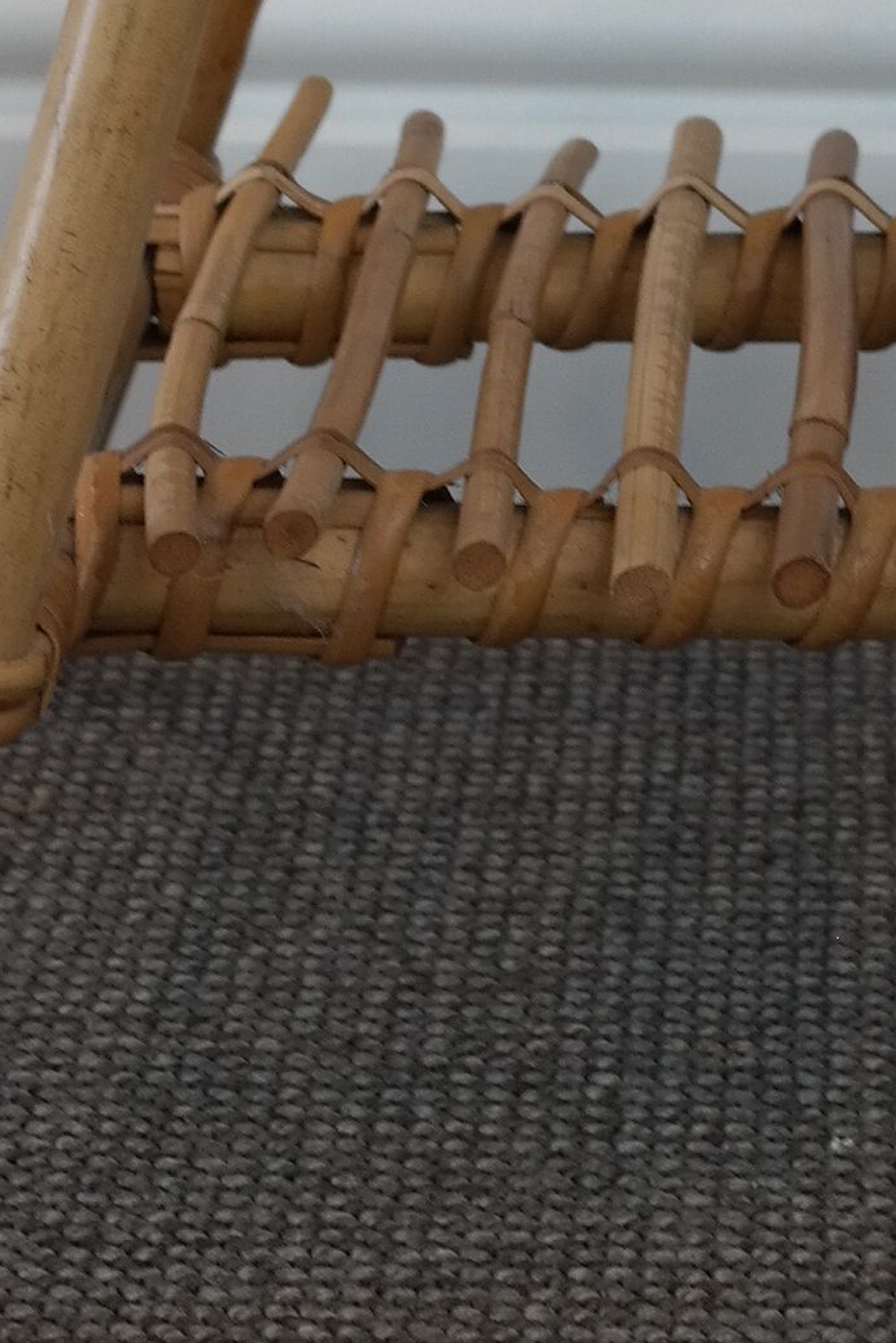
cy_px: -506
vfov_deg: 11.3
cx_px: 1068
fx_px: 6568
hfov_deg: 7.7
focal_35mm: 176
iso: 200
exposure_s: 1/60
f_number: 4.5
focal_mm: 30
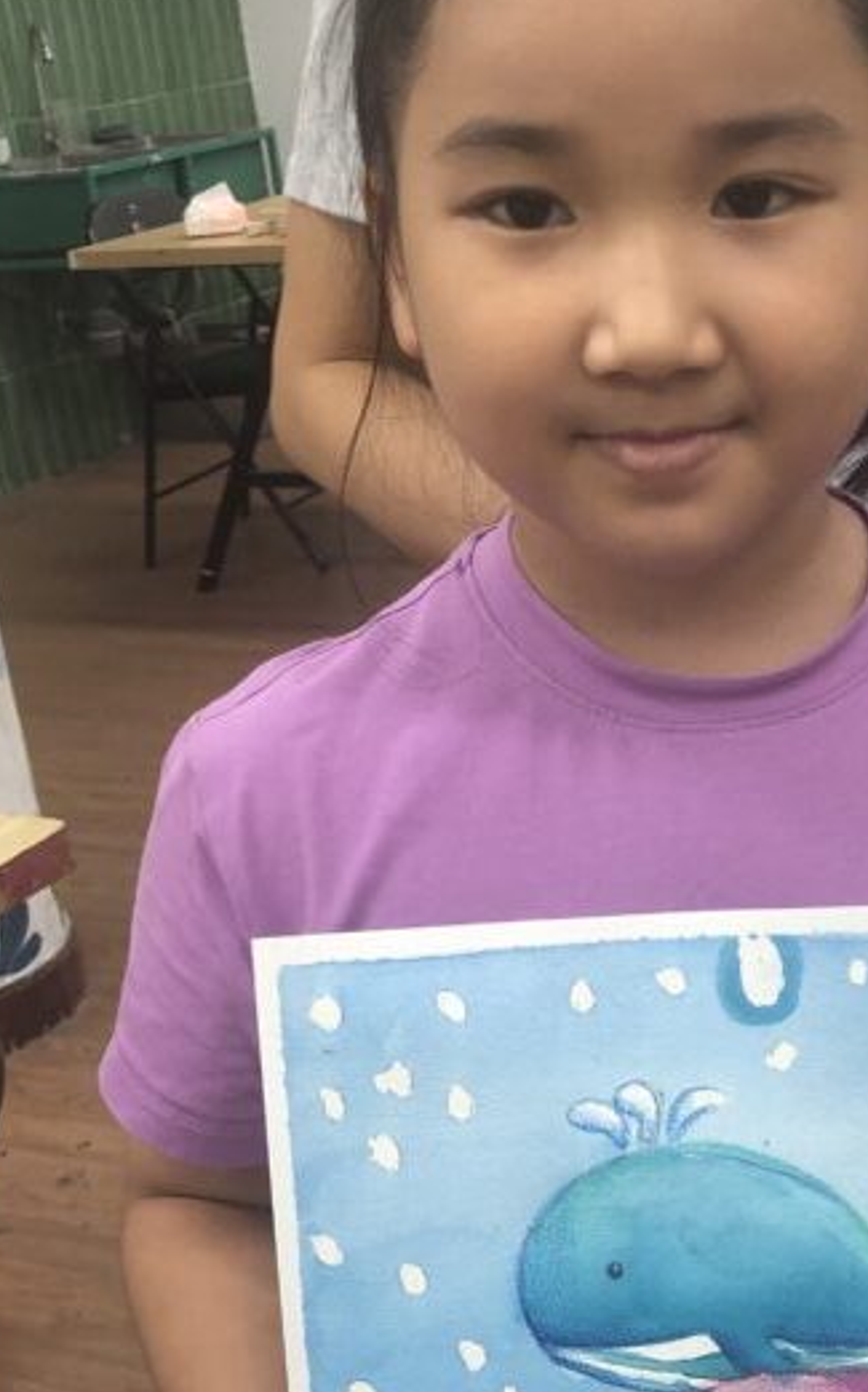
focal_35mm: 57
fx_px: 2160
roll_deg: +5.1
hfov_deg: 22.4
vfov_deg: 35.5
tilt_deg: -24.3
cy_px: 890
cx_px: 716
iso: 20
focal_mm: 3.99
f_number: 1.8
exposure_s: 1/40
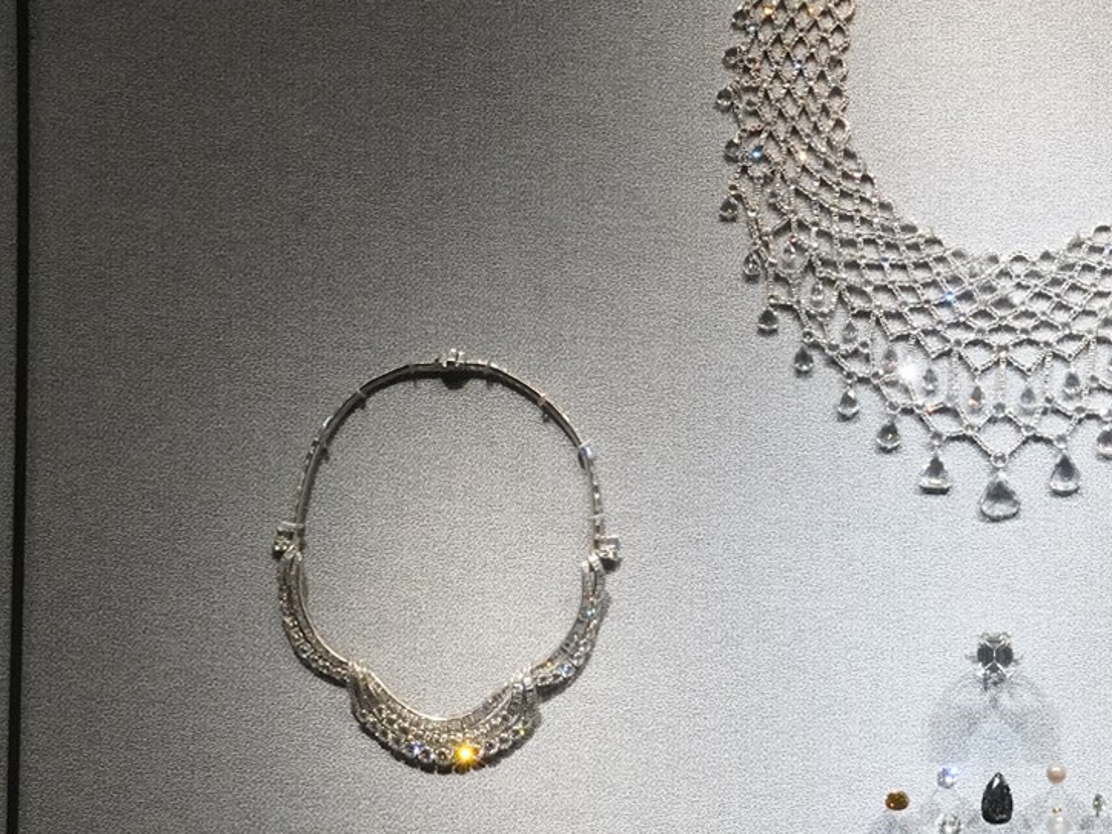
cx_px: 1106
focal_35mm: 93
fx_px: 2988
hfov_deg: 20.4
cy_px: 604
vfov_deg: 15.8
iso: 6400
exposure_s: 1/80
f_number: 22
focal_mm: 35
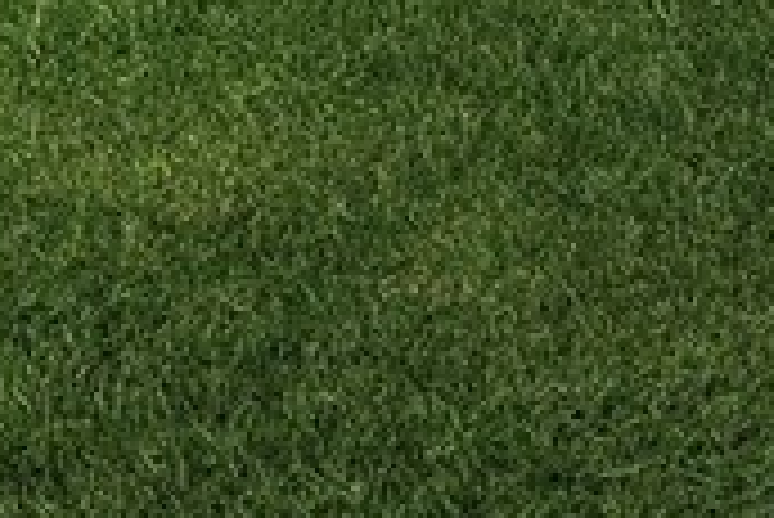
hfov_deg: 11.0
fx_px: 4006
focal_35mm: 186
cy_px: -1063
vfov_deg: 6.7
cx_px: 675
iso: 320
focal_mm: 29.5
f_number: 9
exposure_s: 1/125
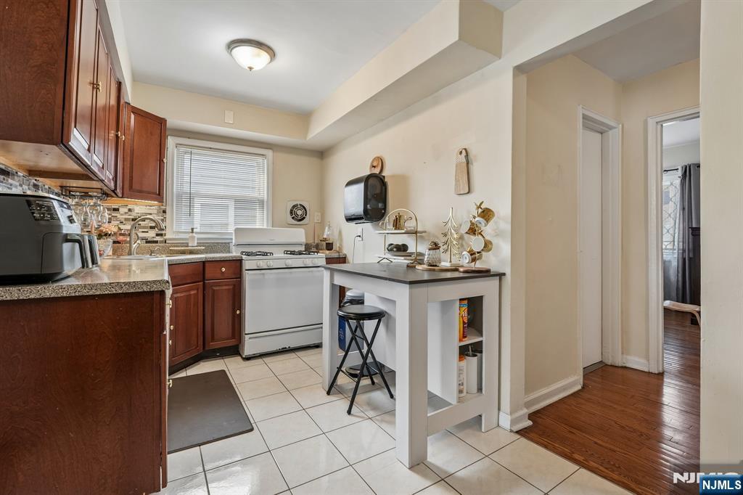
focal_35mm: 14
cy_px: 248
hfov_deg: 104.3
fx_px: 289
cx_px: 372
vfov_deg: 81.2
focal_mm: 14
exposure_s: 1/8
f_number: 8
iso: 200
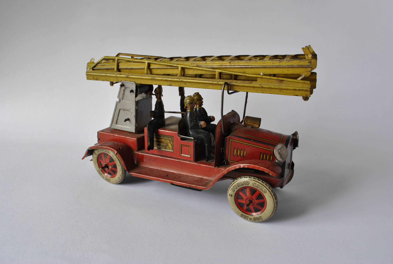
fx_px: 361
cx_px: 196
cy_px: 132
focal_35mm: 33
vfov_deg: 40.1
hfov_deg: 57.1
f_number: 8
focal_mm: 22
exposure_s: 1/60
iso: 160
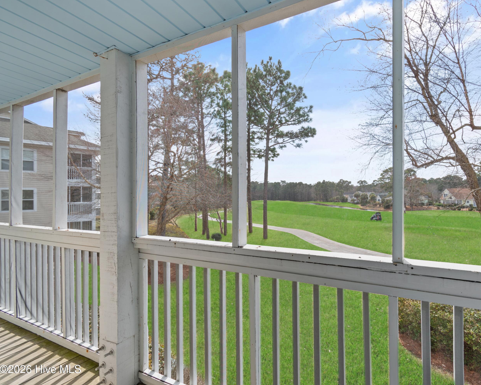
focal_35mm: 17
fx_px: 242
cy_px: 193
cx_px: 289
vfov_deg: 77.0
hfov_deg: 88.5
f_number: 5.6
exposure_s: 1/125
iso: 100
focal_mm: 10
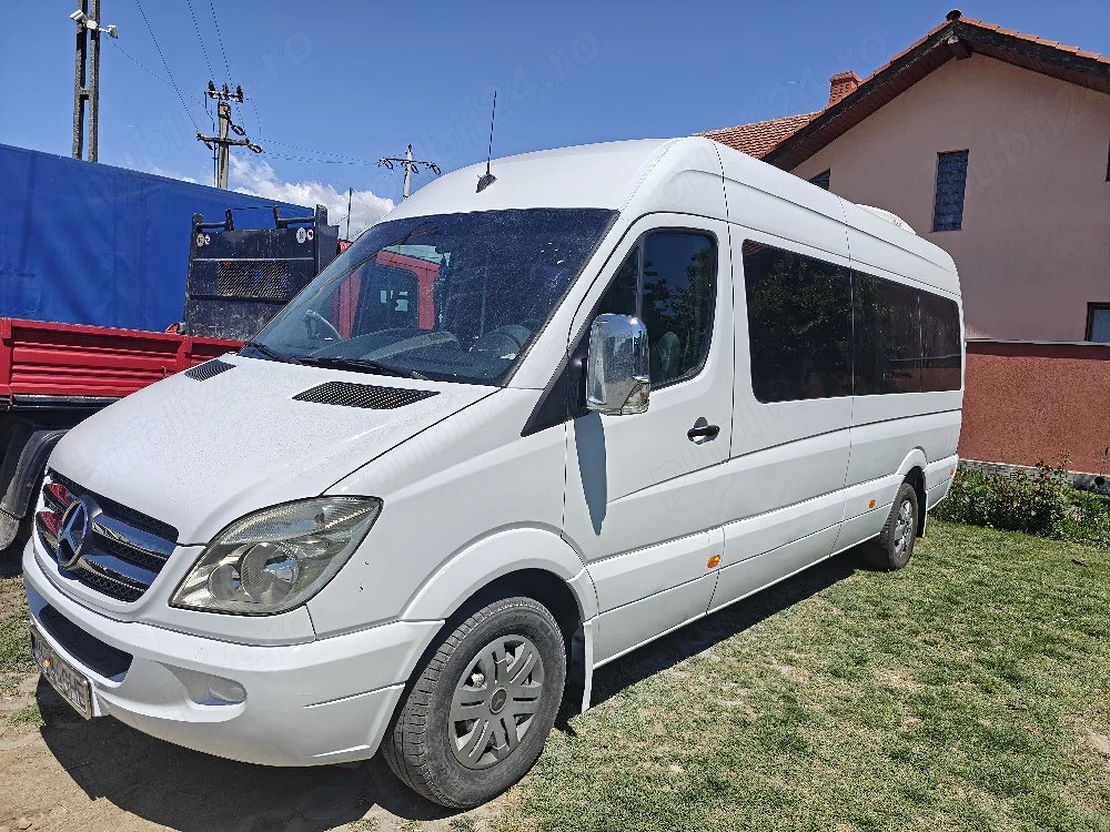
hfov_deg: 73.9
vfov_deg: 58.9
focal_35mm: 23
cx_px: 555
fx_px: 738
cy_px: 416
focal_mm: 6.06
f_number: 1.6
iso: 125
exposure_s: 1/5000
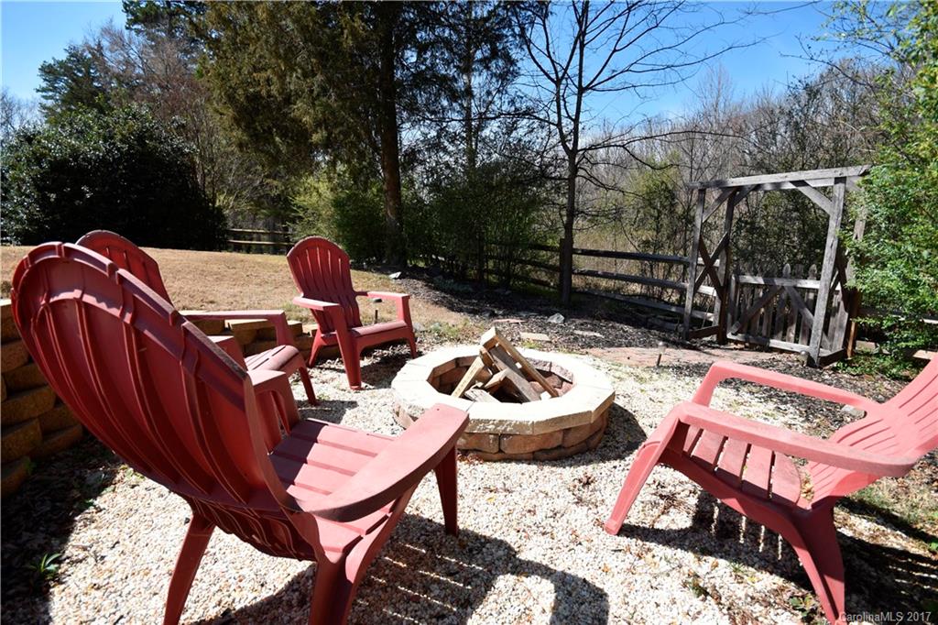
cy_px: 312
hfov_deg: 100.4
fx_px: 391
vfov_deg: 77.3
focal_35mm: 15
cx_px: 469
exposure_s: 1/400
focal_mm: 10
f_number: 7.1
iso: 200
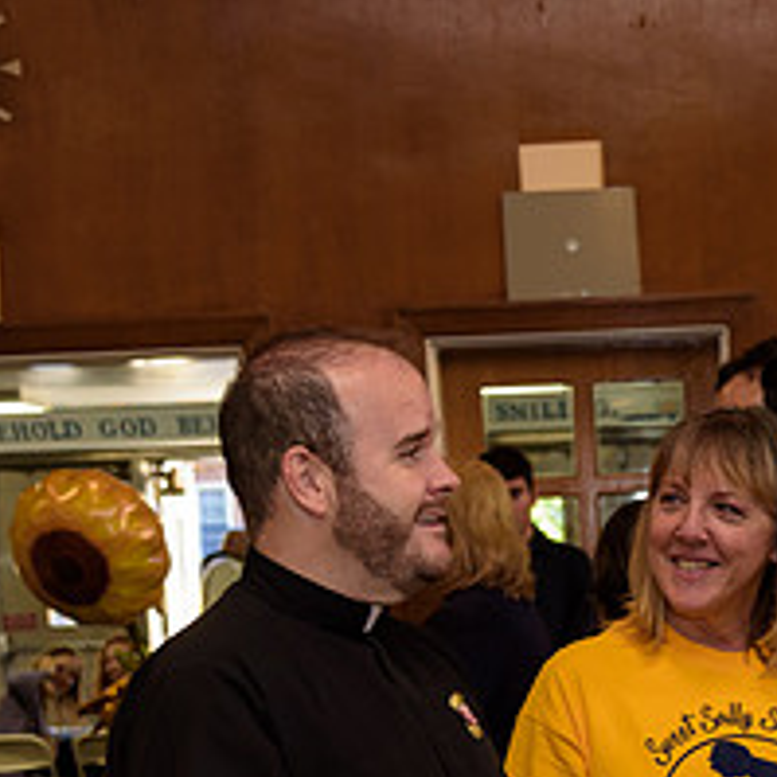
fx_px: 2387
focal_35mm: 94
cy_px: 720
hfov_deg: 18.1
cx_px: 746
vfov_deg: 18.2
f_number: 4
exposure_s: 1/100
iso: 640
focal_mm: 38
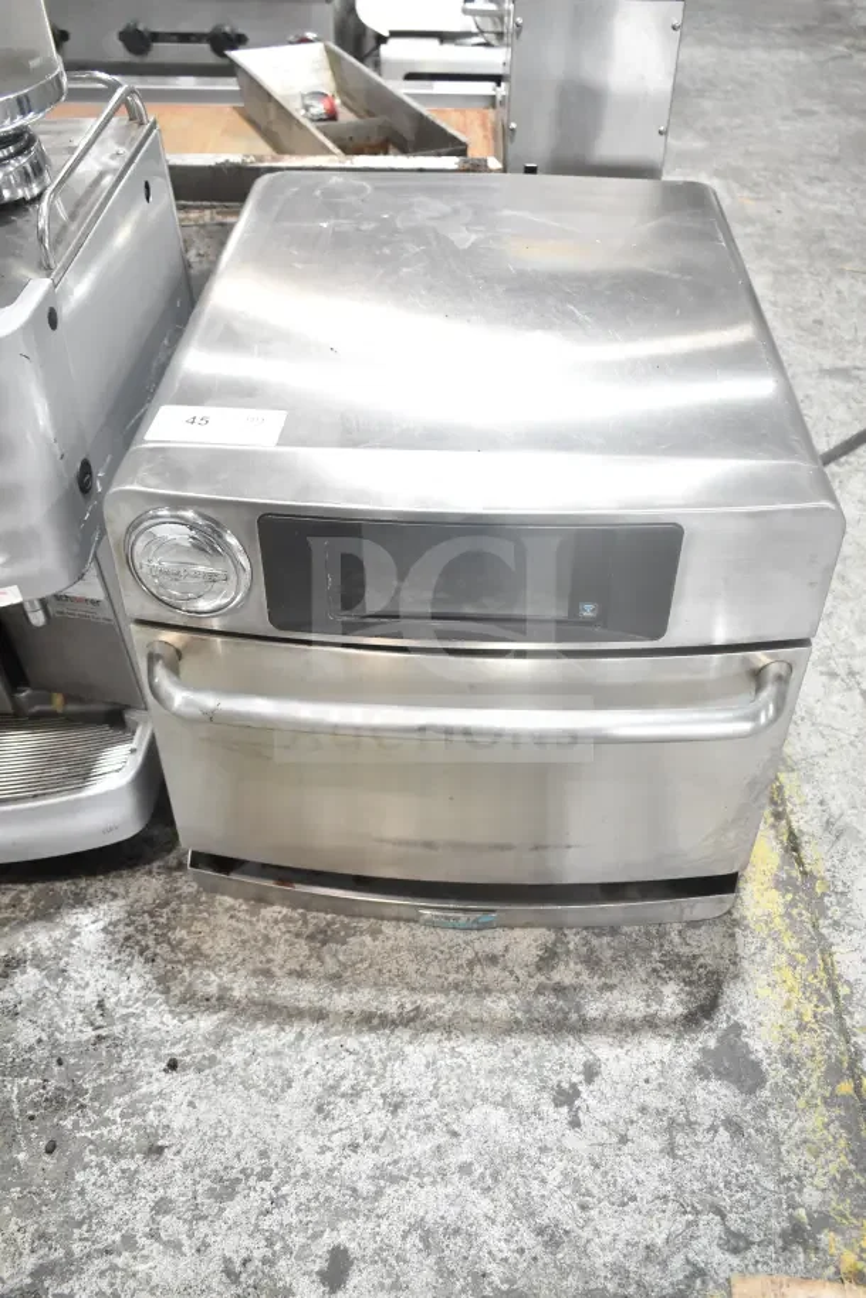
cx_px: 433
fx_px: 1136
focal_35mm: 32
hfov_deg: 41.7
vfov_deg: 59.5
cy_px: 649
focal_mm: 21
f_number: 5
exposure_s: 1/100
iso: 1600
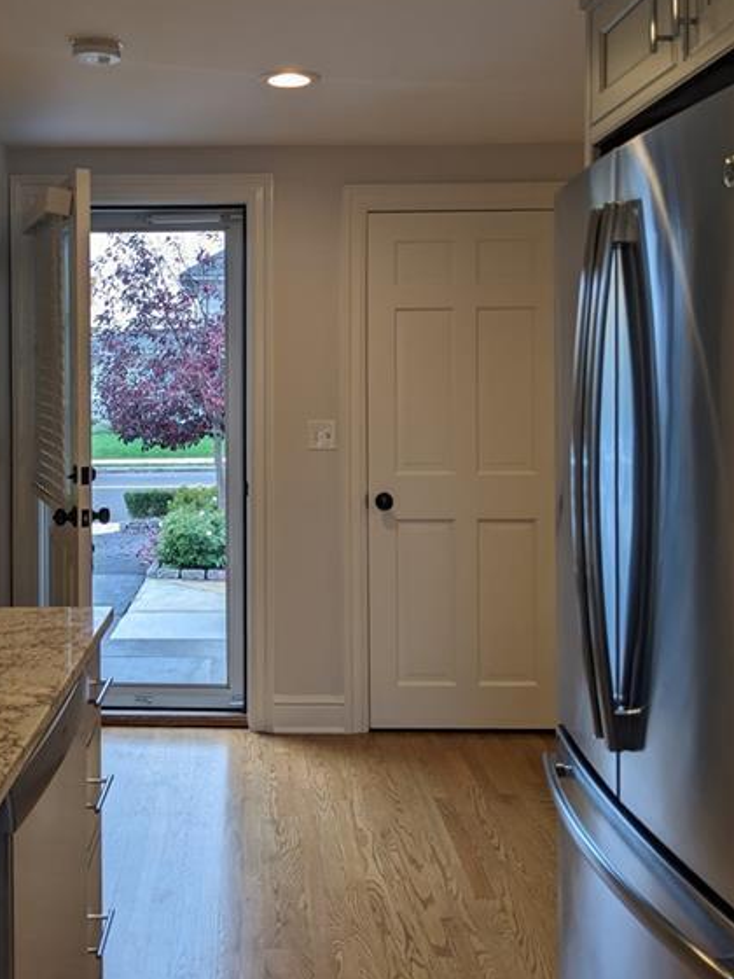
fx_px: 1046
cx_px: 232
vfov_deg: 50.0
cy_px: 425
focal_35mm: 37
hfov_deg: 38.1
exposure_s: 1/121
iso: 48
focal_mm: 4.38
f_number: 1.73
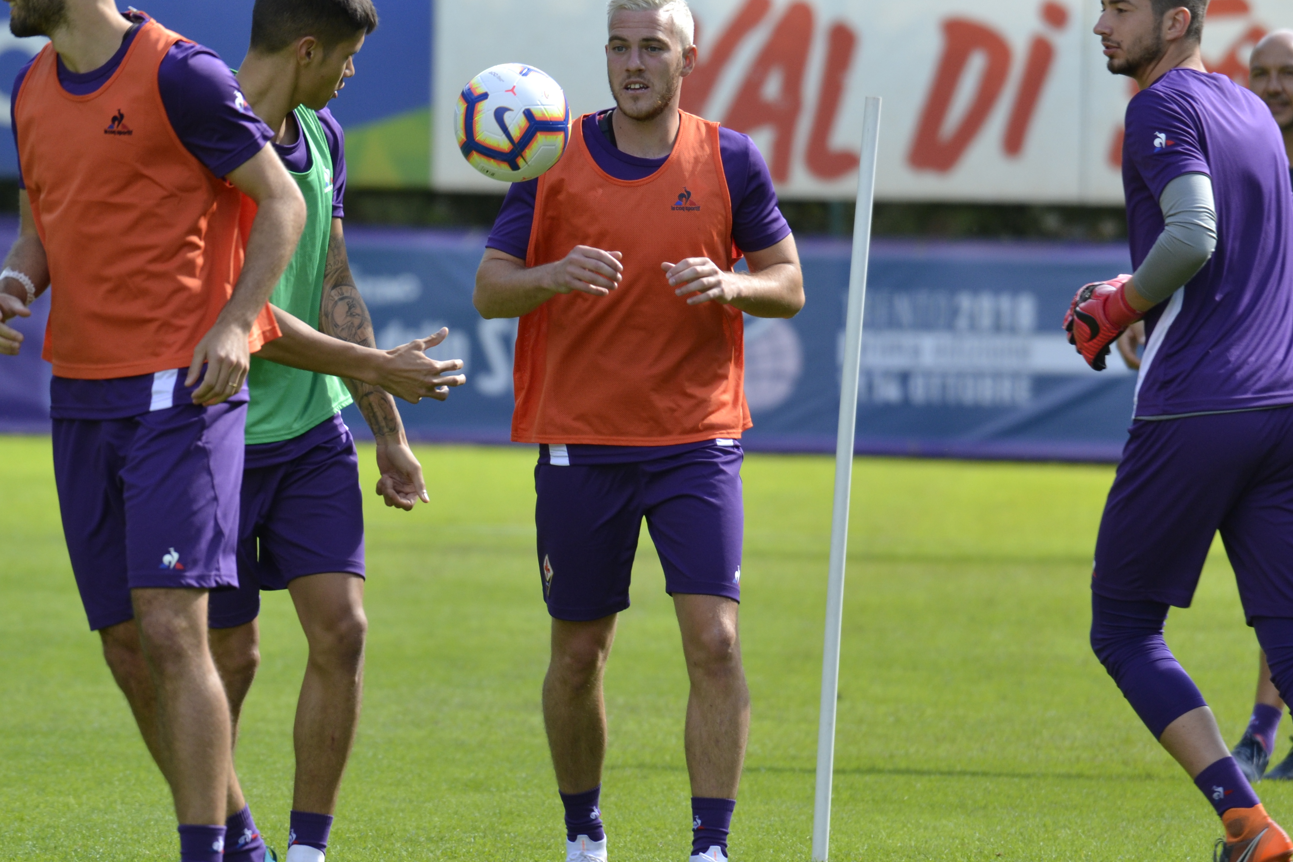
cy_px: 400
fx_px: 24493
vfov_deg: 2.0
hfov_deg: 3.0
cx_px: 666
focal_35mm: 682
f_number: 5.6
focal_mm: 330
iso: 400
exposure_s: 1/400
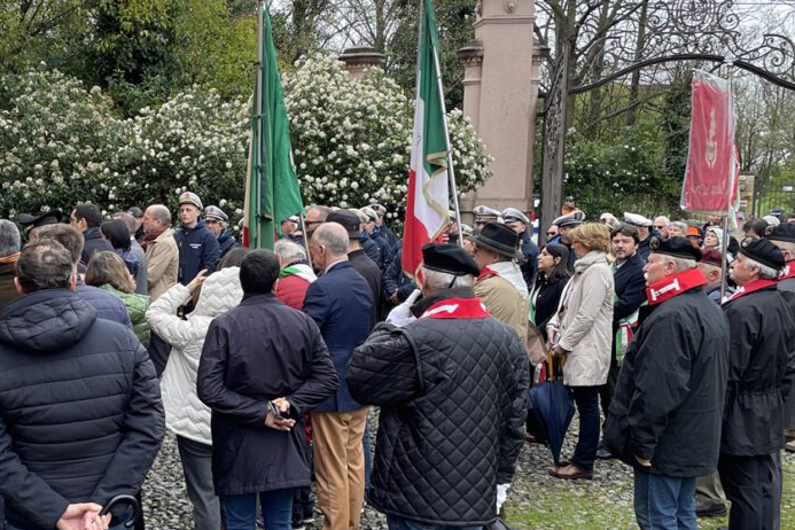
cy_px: 320
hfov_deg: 36.6
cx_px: 137
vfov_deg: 25.9
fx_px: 1148
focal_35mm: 52
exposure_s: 1/121
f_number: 1.6
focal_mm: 4.2
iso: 32
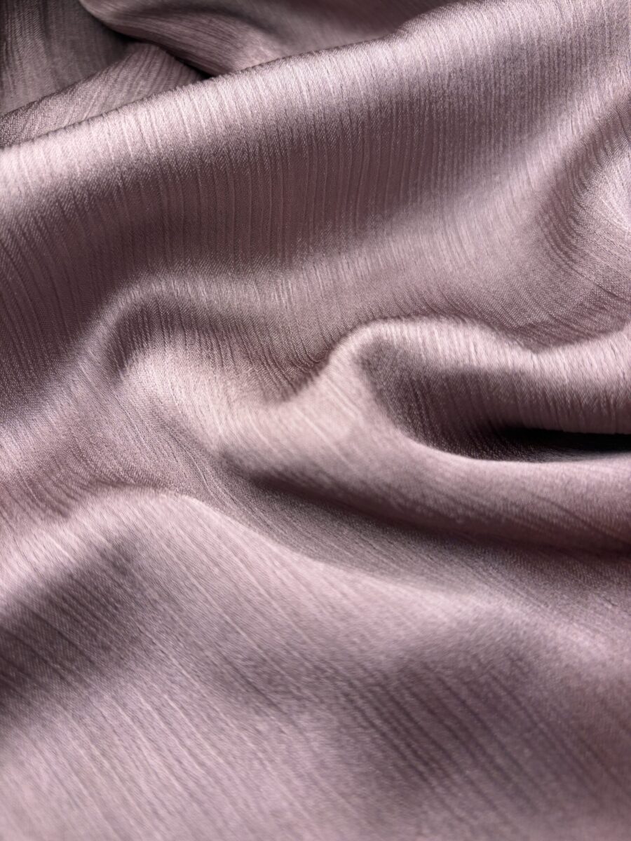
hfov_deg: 53.1
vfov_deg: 67.3
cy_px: 420
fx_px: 632
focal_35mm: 26
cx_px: 316
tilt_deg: -59.8
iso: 50
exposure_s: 1/114
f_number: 1.6
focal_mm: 5.96
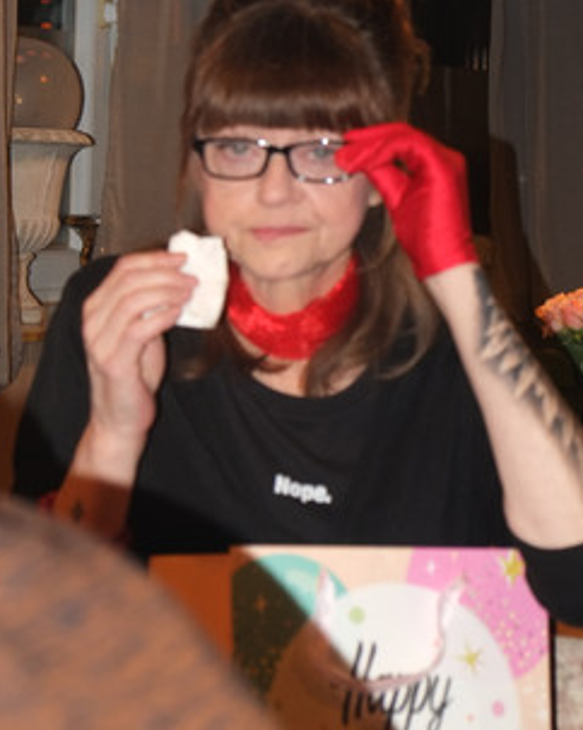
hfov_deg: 13.6
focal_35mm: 113
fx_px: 2440
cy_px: 157
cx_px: 307
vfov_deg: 16.9
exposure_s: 1/15
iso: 800
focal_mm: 48.4
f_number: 5
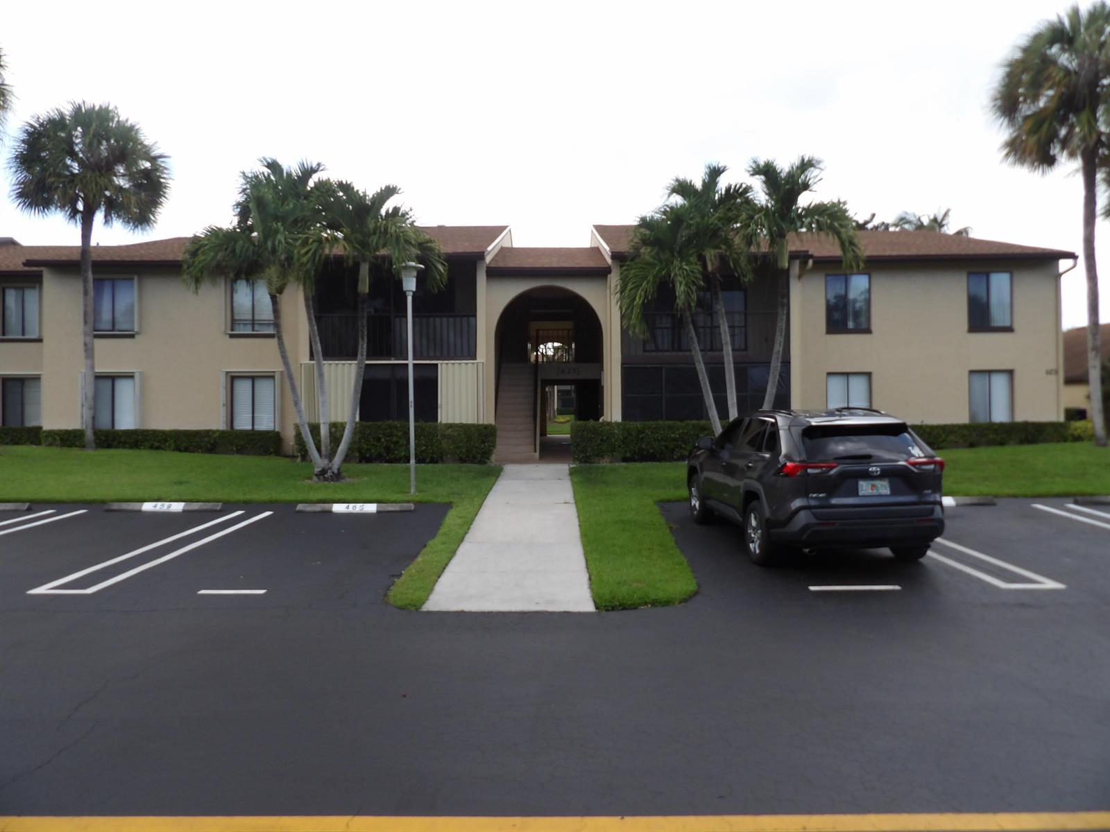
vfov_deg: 56.8
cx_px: 555
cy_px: 416
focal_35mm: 24
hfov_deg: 71.6
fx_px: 770
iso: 100
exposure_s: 1/413
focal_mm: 4.3
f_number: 3.2
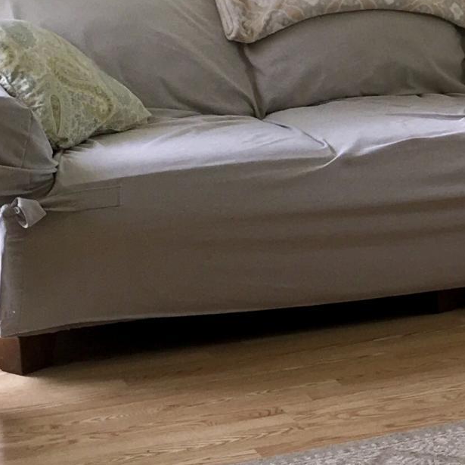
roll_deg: +0.0
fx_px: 1900
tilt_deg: -8.1
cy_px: 36
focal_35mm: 125
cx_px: 804
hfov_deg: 12.8
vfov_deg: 13.8
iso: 25
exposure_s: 1/60
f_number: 2.2
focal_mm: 4.15
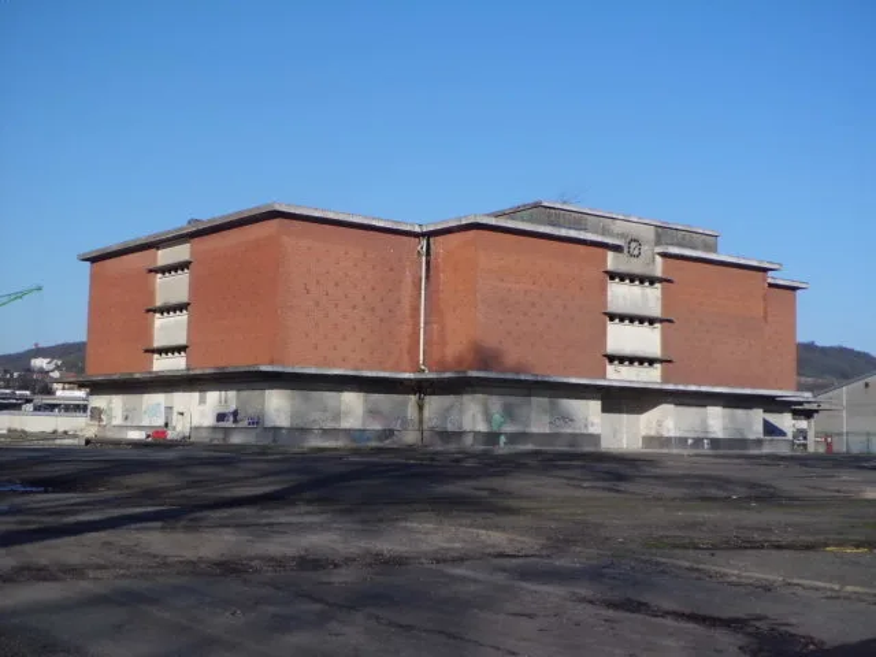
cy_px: 328
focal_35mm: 47
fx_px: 1189
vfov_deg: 30.9
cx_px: 438
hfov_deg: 40.4
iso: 64
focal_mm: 8.3
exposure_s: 1/125
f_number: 9.6
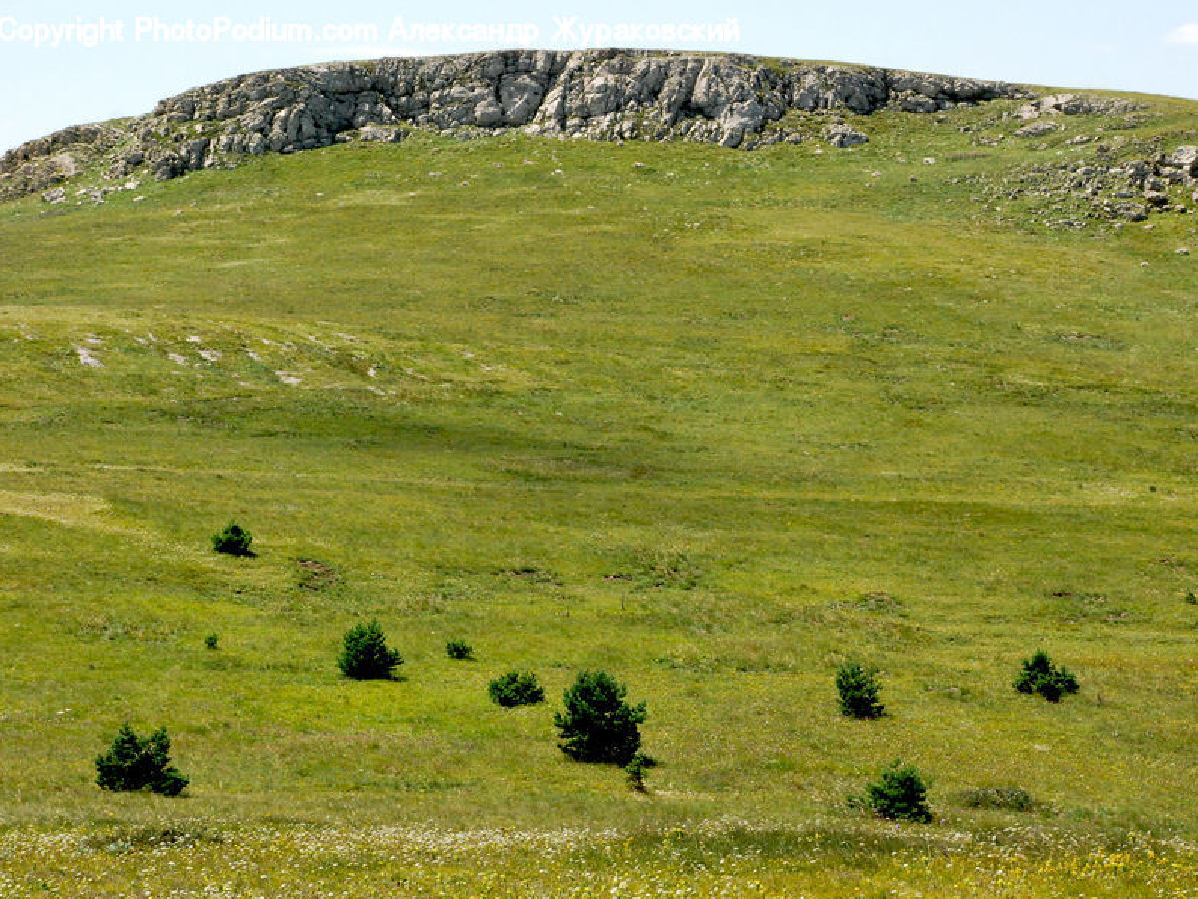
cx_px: 674
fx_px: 3739
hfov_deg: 18.2
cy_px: 448
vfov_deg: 13.7
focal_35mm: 108
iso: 1000
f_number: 13
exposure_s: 1/800
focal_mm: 66
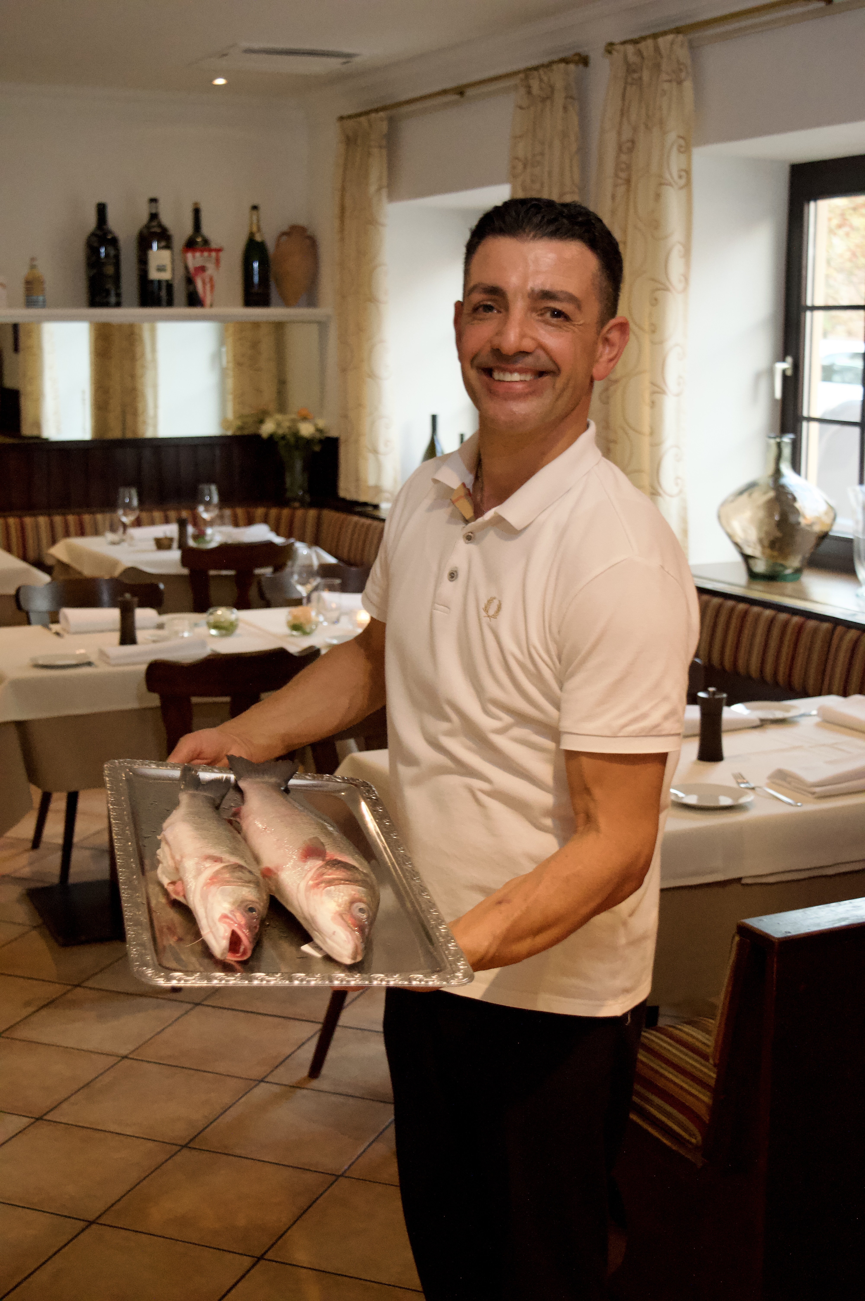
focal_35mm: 48
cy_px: 650
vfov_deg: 41.1
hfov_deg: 28.0
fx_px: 1733
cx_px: 432
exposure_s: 1/60
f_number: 4.5
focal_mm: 32
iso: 3200
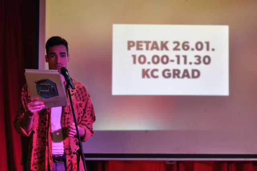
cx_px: 128
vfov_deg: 18.1
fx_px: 535
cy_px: 86
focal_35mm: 75
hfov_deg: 27.0
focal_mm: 50
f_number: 2.2
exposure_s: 1/80
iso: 500
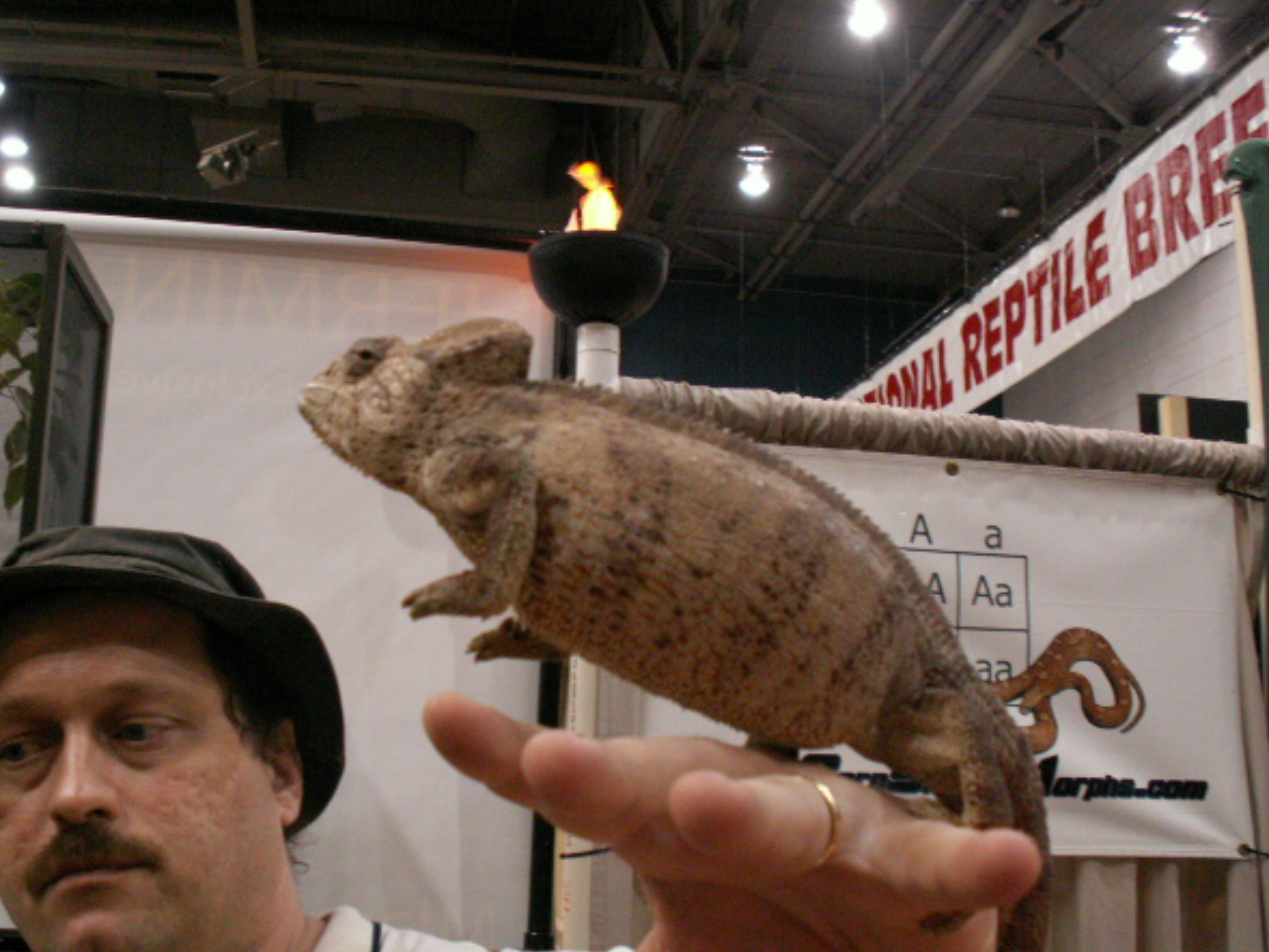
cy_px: 476
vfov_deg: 37.7
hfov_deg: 49.0
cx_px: 605
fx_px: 1393
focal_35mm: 38
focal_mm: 5.86
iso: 160
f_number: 2.8
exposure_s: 1/30
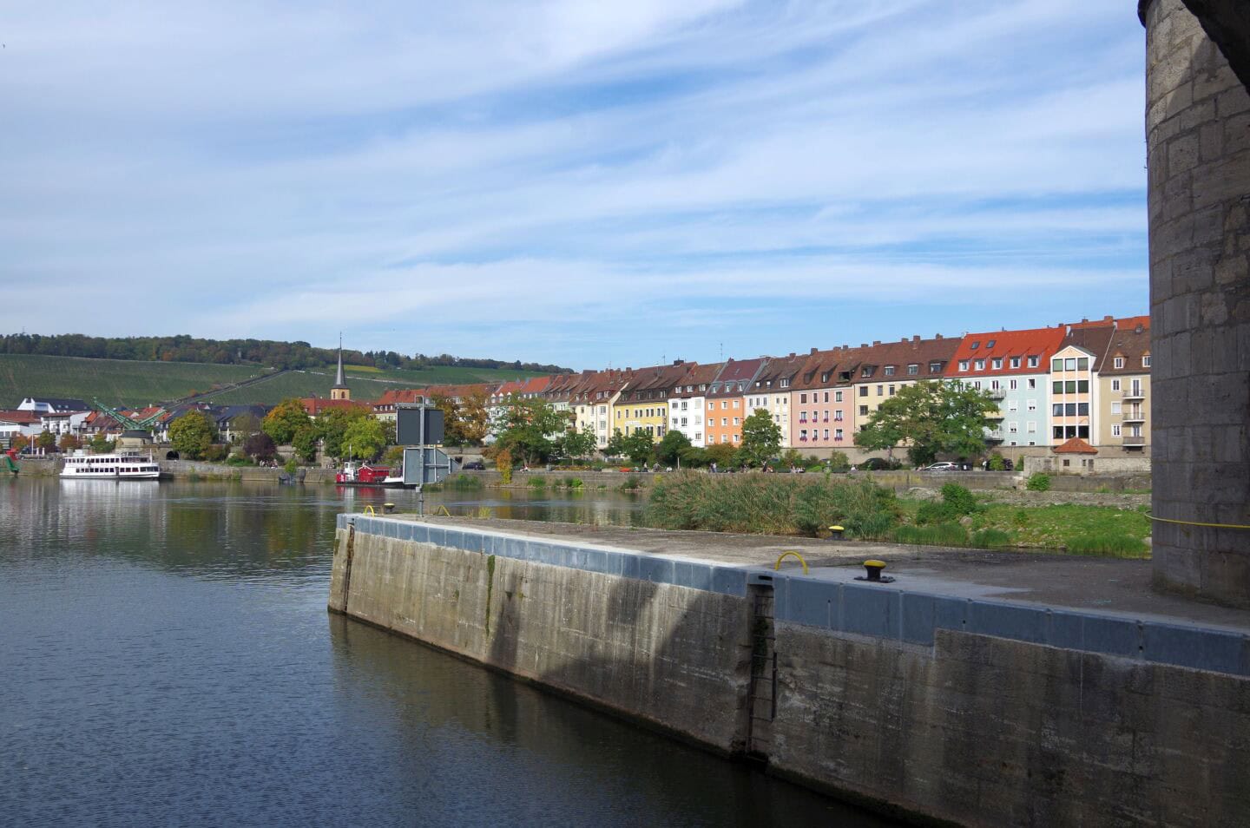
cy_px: 414
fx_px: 1248
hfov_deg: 53.2
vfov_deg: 36.7
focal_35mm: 36
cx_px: 625
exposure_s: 1/320
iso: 100
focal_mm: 24
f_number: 7.1
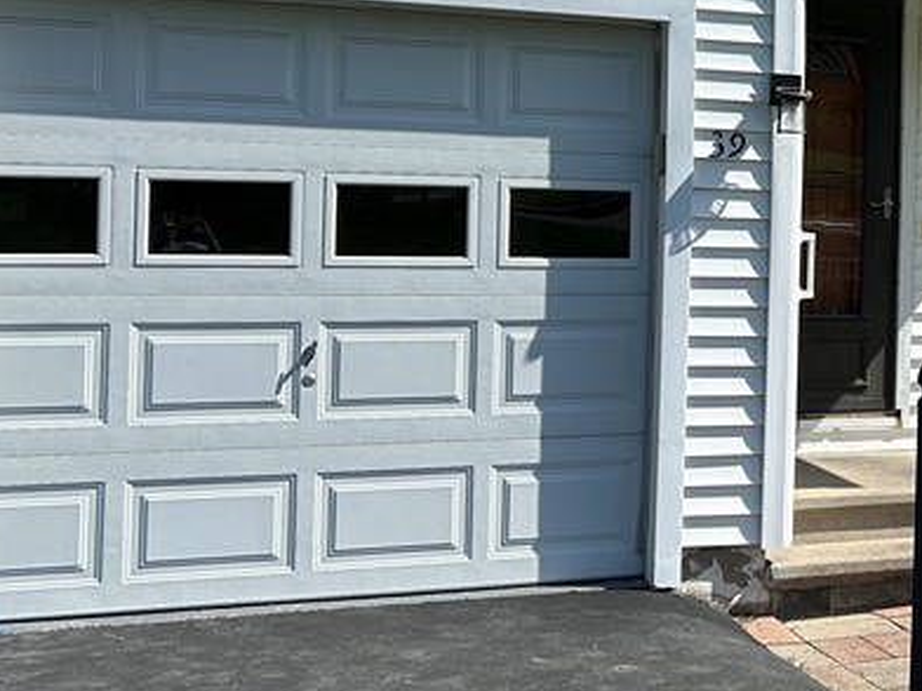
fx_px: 1811
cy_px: 183
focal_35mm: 68
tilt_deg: +1.7
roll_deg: -1.2
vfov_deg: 21.5
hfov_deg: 26.2
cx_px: 1033
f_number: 1.5
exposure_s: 1/4630
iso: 50
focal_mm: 5.7
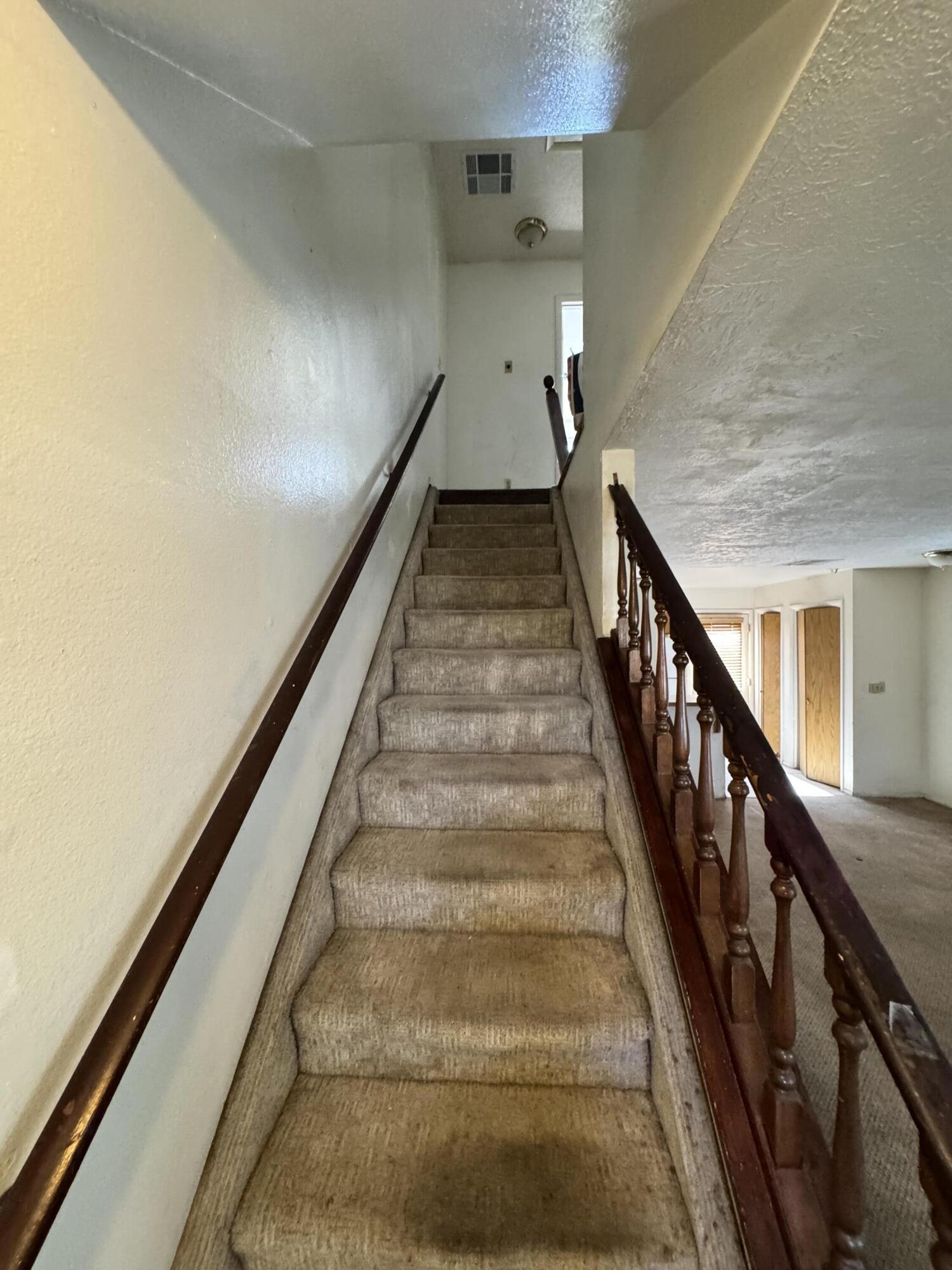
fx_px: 513
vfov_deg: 102.1
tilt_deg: -2.1
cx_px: 476
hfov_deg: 85.7
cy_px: 635
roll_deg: -0.3
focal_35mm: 14
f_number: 2.2
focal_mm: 2.22
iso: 640
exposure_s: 1/60
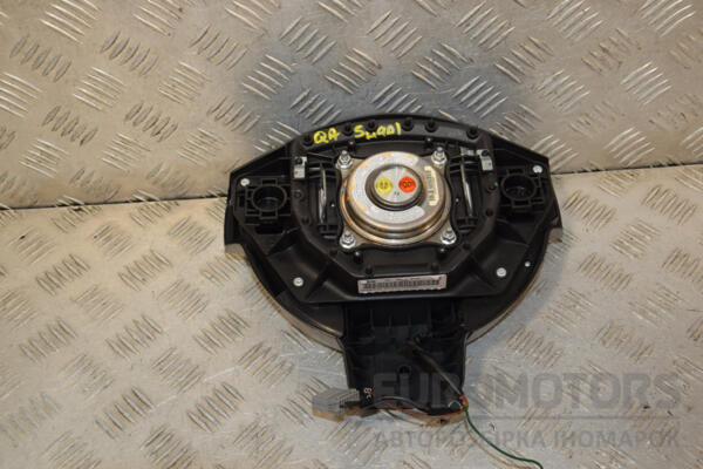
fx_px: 879
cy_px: 234
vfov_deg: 29.9
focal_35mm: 45
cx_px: 352
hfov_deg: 43.6
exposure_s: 1/200
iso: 800
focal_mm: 30
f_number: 7.1
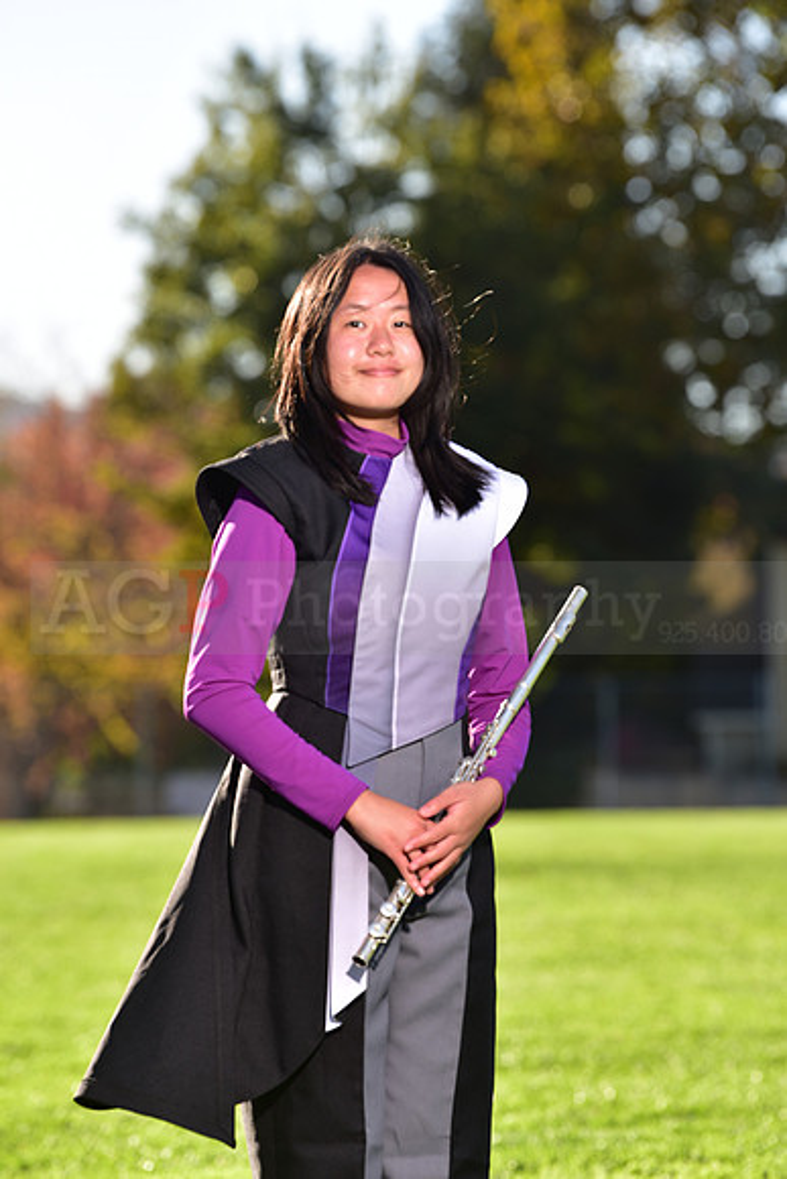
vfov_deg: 10.3
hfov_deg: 6.9
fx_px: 6554
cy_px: 590
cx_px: 394
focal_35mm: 200
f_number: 5
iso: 80
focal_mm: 200
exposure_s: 1/250
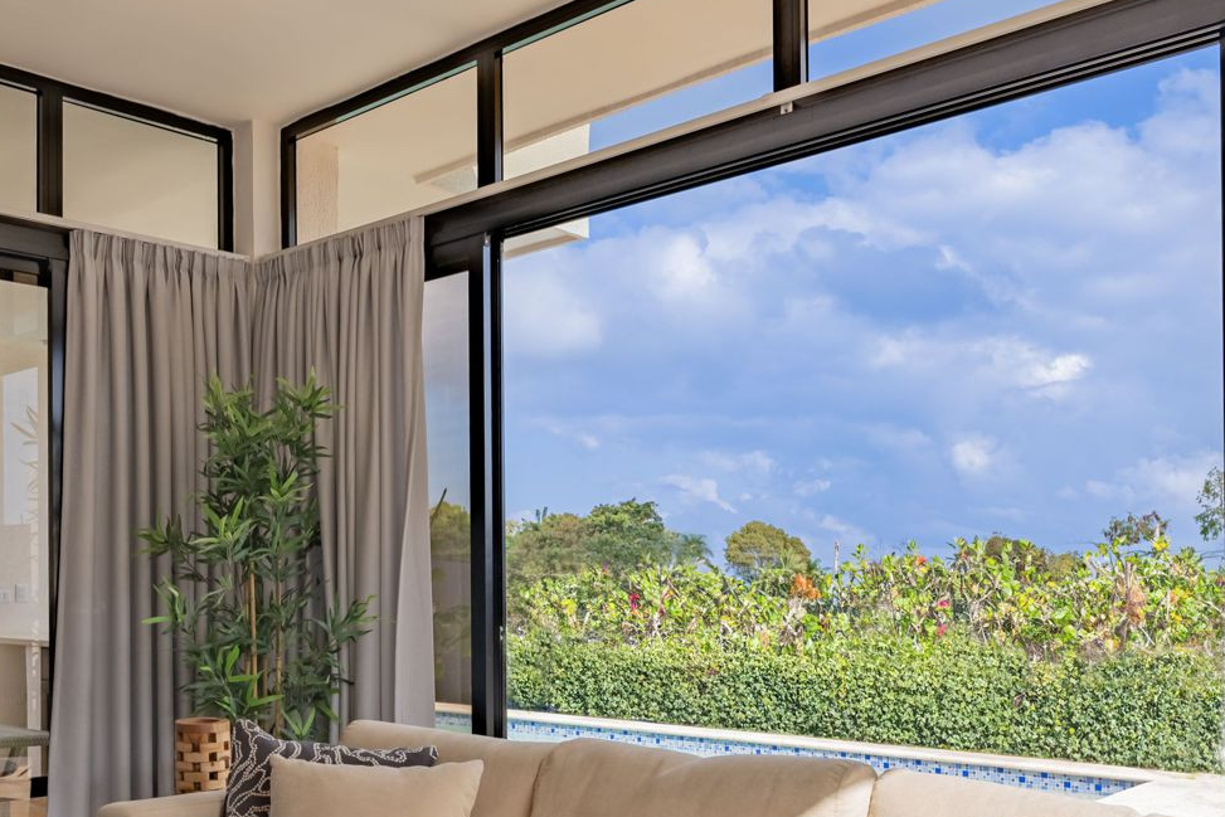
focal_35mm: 35
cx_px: 387
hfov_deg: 52.6
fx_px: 1205
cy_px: 726
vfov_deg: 35.4
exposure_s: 1/2500
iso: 160
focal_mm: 17.7
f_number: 7.1
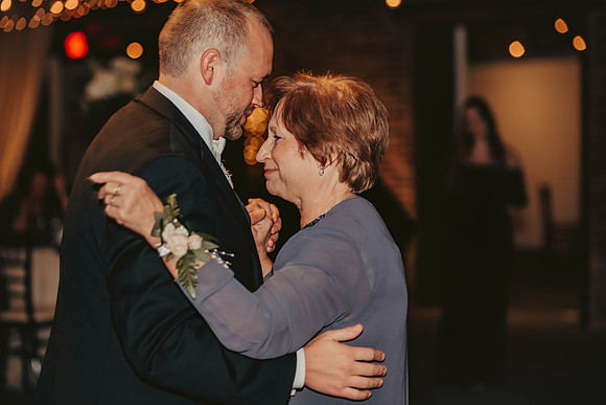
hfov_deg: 19.5
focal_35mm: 105
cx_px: 303
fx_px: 1768
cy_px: 202
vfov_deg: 13.0
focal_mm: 105
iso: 500
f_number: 3.2
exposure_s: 1/80
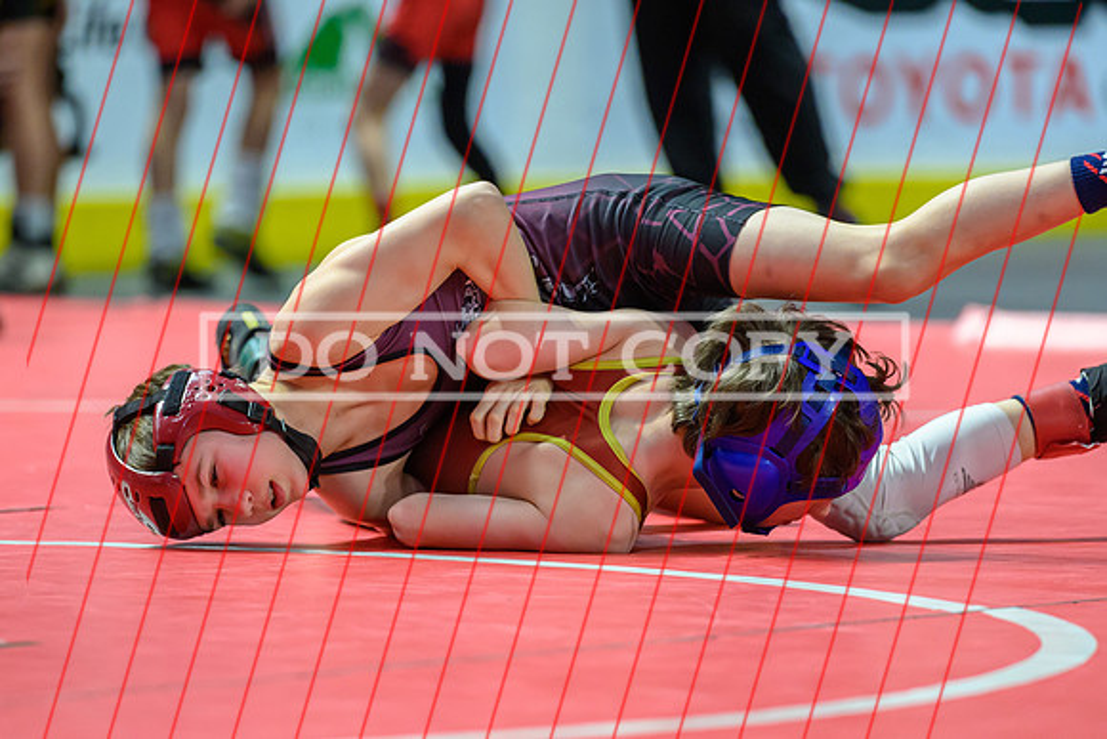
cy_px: 458
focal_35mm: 306
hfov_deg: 6.7
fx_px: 9399
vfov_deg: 4.5
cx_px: 508
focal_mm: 200
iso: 3600
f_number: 2.8
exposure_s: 1/800
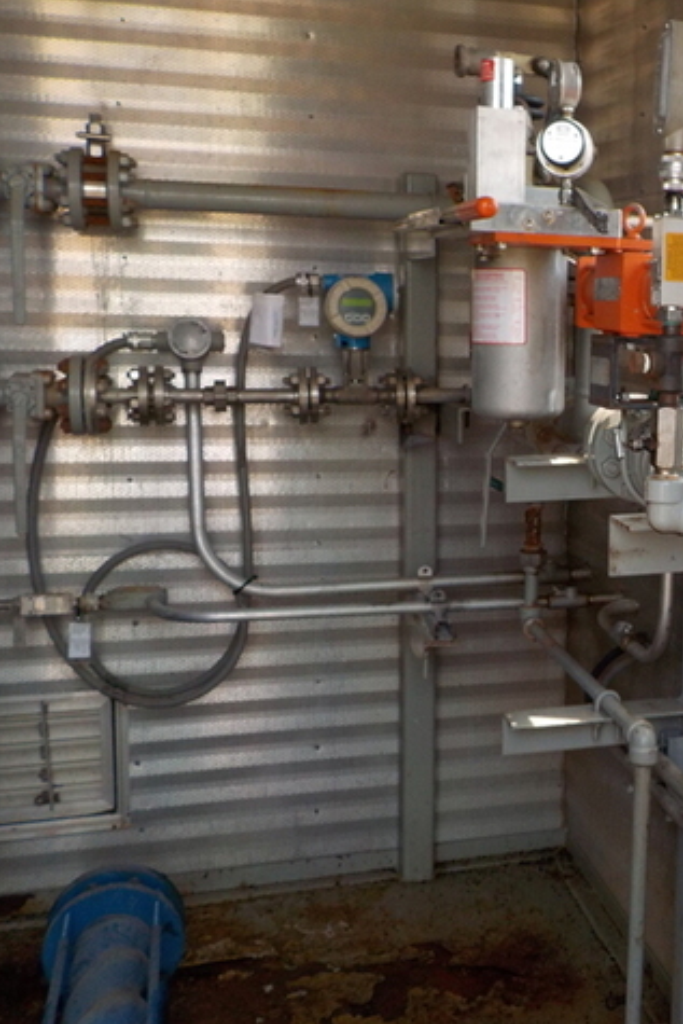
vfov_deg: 46.4
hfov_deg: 30.1
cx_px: 655
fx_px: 1194
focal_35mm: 42
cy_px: 515
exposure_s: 1/250
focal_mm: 4.1
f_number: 3.3
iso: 180
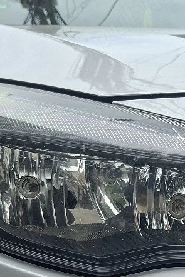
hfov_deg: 18.3
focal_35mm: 72
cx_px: 200
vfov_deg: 24.8
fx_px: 555
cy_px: 349
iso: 50
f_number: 1.8
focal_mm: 5.54
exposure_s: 1/1667
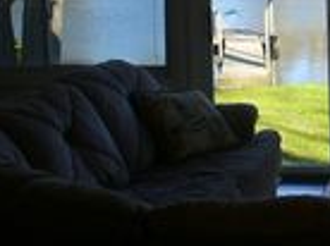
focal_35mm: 99
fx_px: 942
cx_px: 397
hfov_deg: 18.8
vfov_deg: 14.7
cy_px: 21
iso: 80
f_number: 2.8
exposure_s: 1/200
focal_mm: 6.1
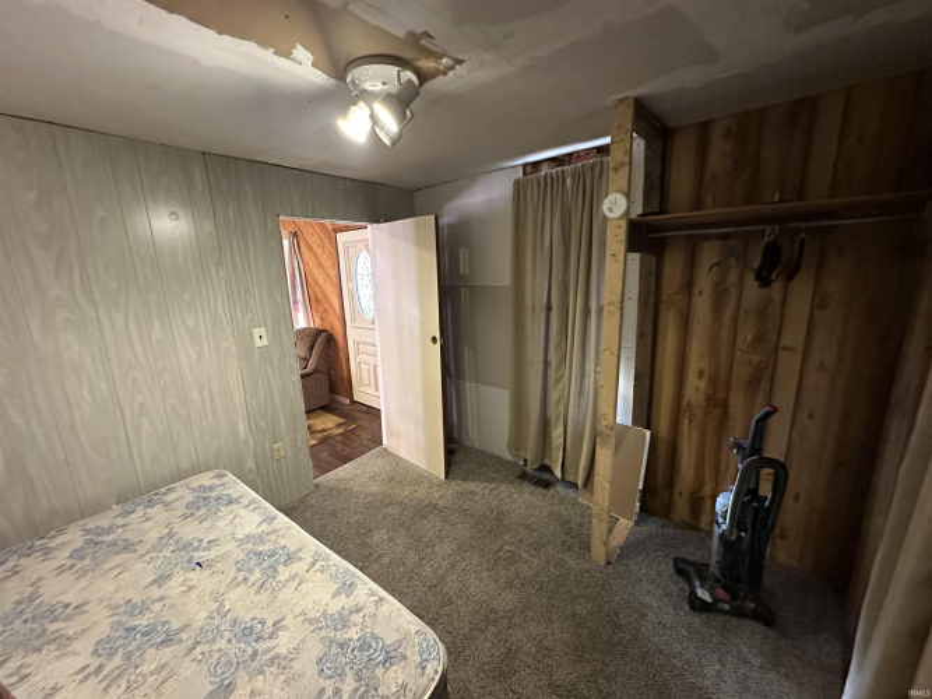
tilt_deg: -11.1
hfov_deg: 102.1
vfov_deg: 85.7
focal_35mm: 14
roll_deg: +2.4
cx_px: 466
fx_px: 377
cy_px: 350
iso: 800
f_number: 2.2
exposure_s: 1/60
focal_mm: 2.22
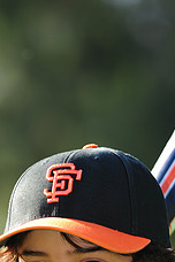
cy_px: 311
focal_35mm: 508
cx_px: 55
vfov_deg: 4.0
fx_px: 3704
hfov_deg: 2.7
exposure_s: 1/500
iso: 250
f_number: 4.5
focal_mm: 200
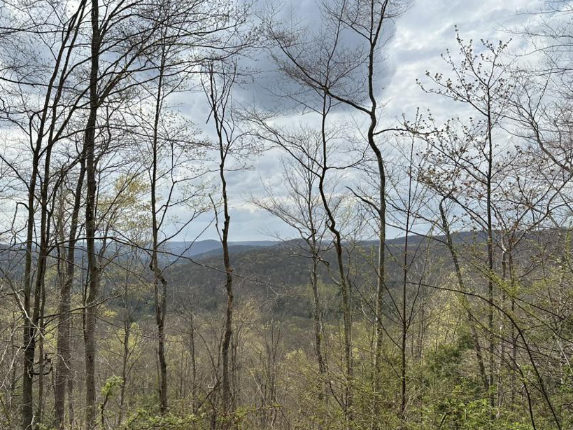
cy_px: 253
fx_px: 497
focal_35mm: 30
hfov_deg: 59.5
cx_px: 228
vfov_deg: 46.6
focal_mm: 6.86
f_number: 1.78
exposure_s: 1/6211
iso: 80
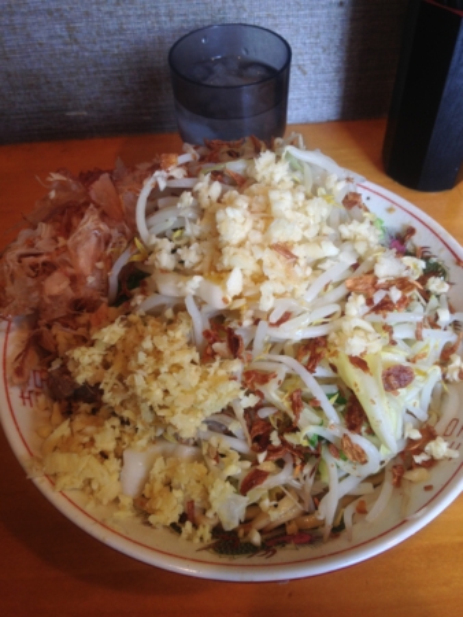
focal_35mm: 35
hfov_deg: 40.7
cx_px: 232
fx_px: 624
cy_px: 308
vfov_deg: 52.6
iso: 50
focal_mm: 4.28
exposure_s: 1/40
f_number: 2.4
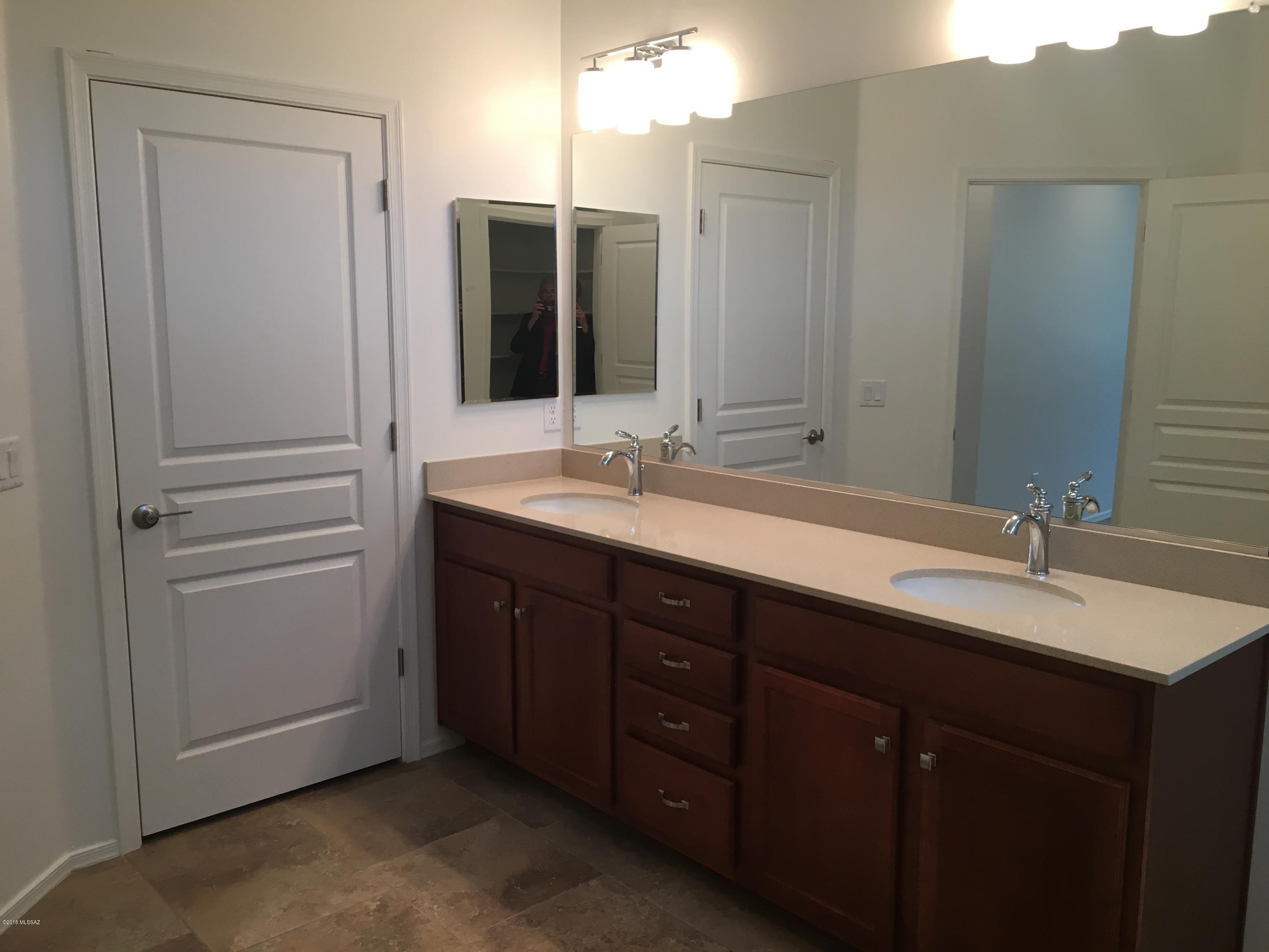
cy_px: 476
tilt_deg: -8.5
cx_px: 634
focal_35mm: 29
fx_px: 1063
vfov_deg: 48.2
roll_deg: +0.1
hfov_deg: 61.7
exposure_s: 1/30
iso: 50
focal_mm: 4.15
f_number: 2.2
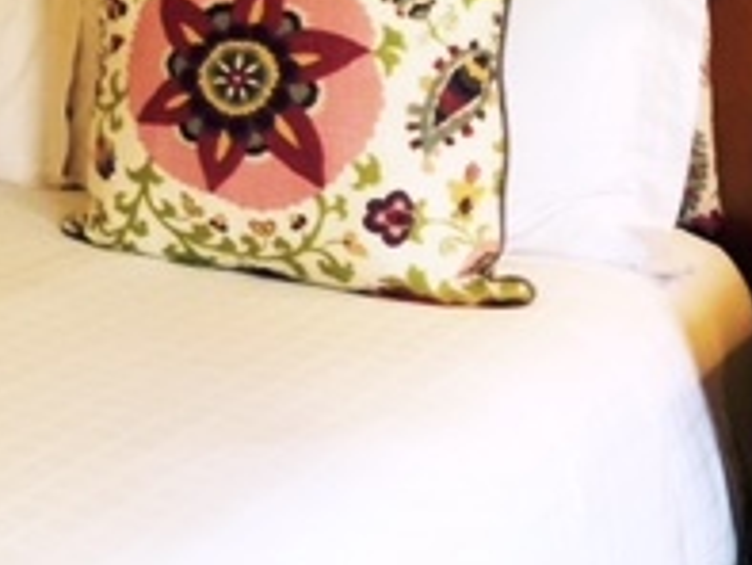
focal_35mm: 94
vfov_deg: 14.8
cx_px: -336
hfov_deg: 18.7
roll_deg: -0.4
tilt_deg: -0.2
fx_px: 2043
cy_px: -244
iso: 40
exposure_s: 1/15
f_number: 2.2
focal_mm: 4.15
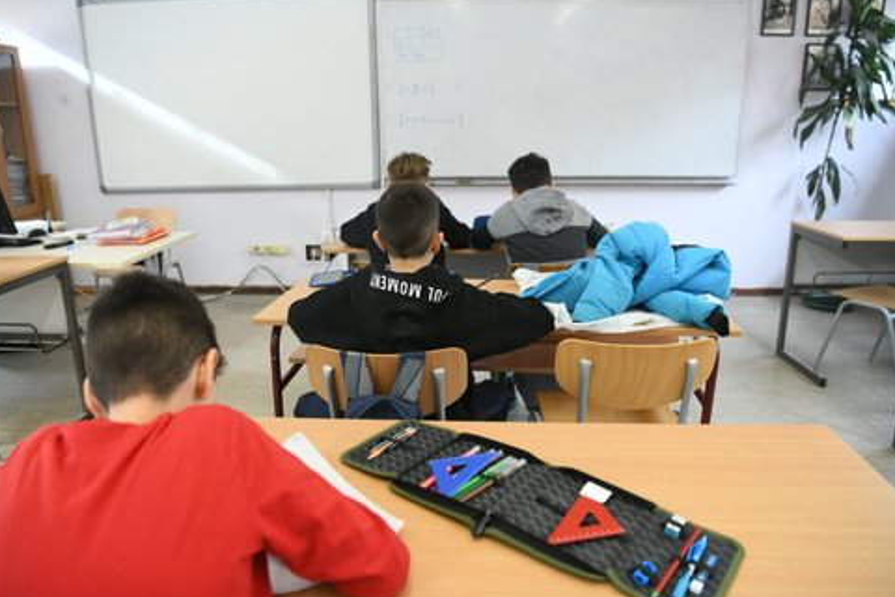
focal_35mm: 25
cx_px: 444
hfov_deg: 71.5
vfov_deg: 51.3
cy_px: 305
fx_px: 621
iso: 2000
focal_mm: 24
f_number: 3.5
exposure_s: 1/400
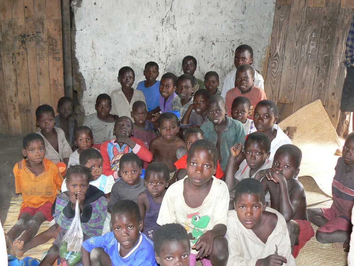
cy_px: 134
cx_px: 175
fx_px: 378
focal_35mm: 37
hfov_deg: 50.1
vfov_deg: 38.7
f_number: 2.8
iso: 200
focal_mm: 6
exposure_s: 1/30
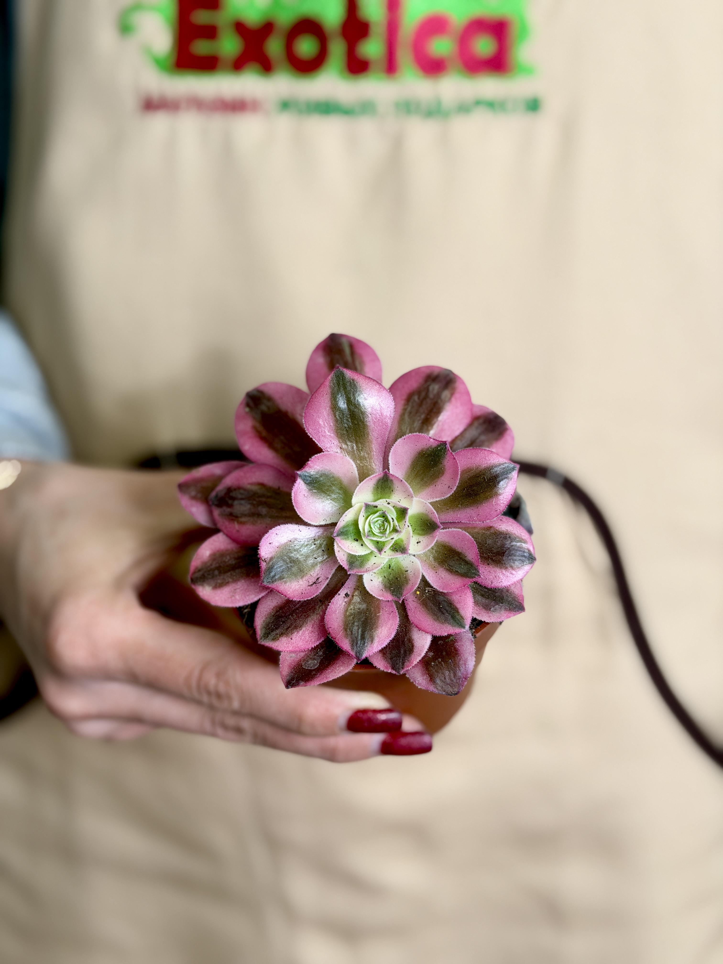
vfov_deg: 39.7
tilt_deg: -15.9
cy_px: 482
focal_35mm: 48
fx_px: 1337
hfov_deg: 30.3
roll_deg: -0.8
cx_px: 362
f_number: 1.78
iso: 64
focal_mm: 6.76
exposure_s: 1/245
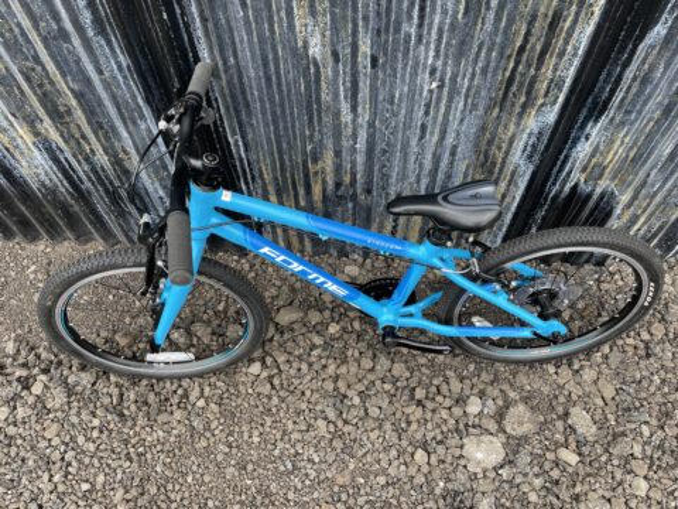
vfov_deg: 53.1
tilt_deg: -55.8
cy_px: 254
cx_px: 339
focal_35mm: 26
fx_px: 509
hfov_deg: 67.3
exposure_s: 1/205
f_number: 1.6
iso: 32
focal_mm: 4.2
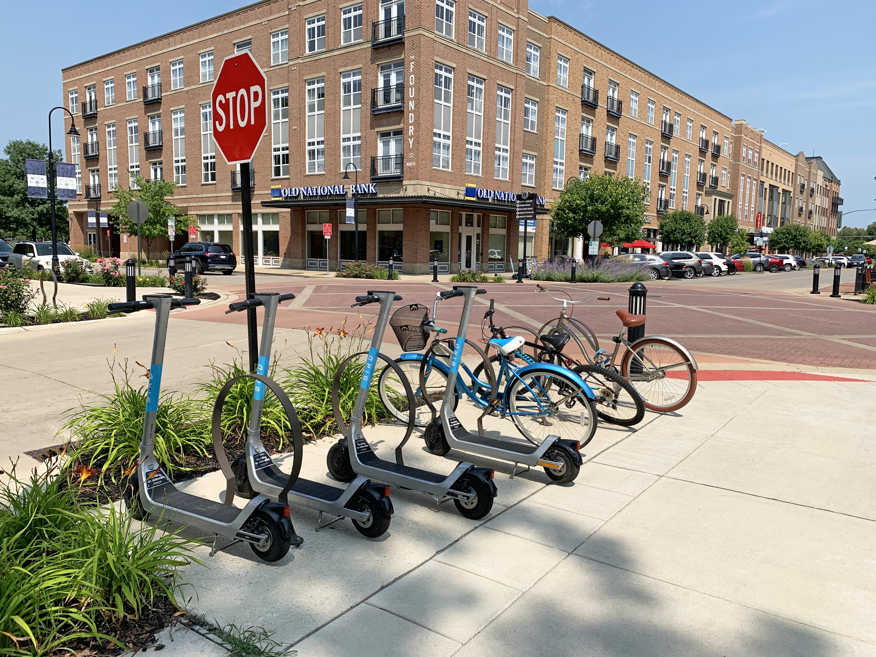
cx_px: 438
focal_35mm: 26
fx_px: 658
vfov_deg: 53.1
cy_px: 328
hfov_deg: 67.3
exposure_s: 1/2681
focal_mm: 4.25
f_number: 1.8
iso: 25
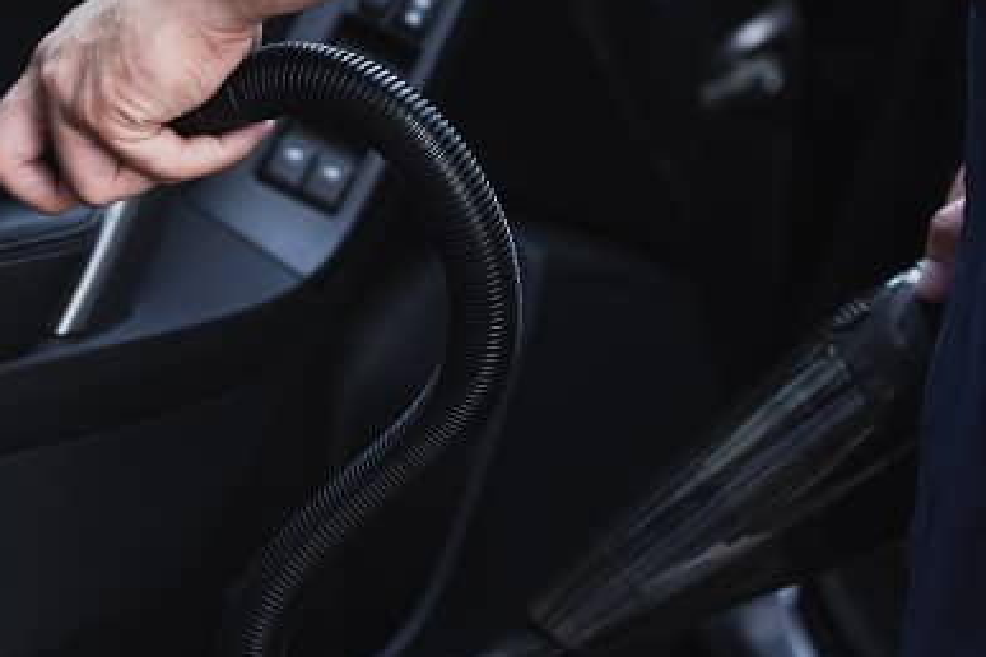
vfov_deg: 9.0
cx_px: 293
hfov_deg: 13.5
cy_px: 201
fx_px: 4163
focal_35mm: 152
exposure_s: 1/200
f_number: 3.5
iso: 250
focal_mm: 98
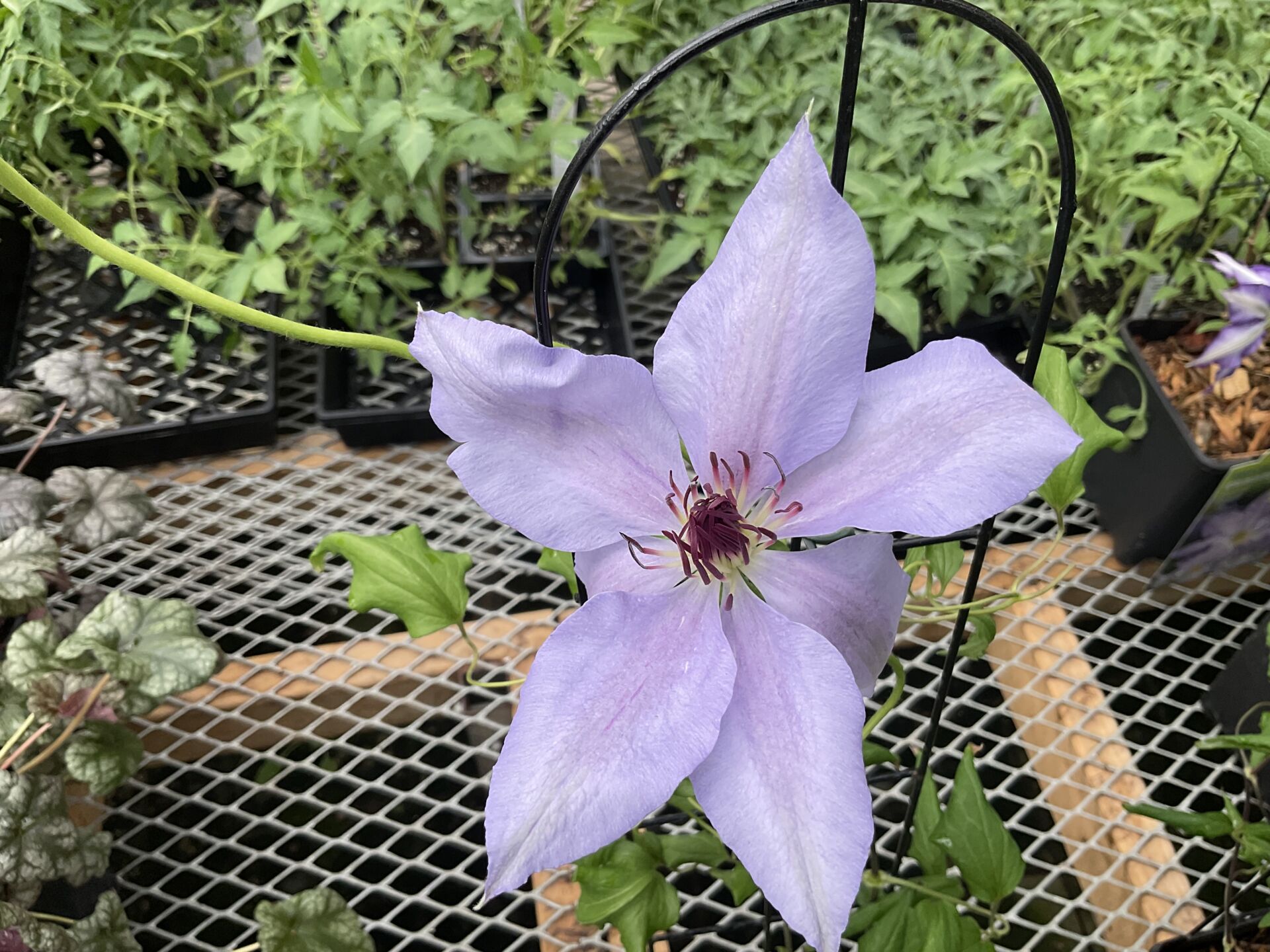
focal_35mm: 29
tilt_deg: -53.4
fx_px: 1064
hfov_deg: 61.7
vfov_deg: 48.2
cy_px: 476
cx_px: 635
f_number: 1.8
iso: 16
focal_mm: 3
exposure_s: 1/318
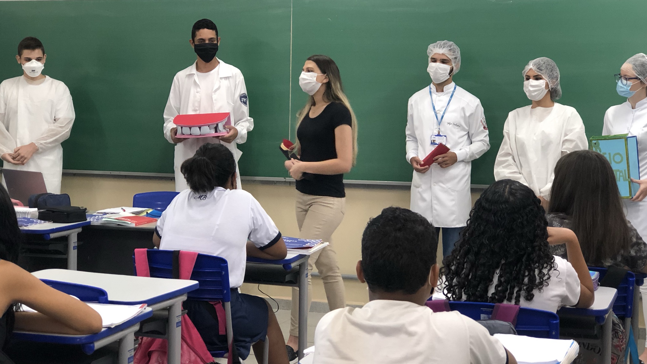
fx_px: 1081
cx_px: 320
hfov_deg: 33.3
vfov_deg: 19.1
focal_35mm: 63
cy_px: 149
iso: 125
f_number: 2.8
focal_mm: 6.6
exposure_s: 1/30
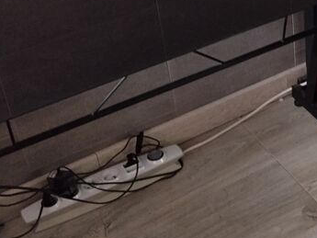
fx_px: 770
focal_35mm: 84
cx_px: 341
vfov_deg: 17.4
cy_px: 37
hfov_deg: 22.1
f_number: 1.8
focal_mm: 3.96
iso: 320
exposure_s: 1/25
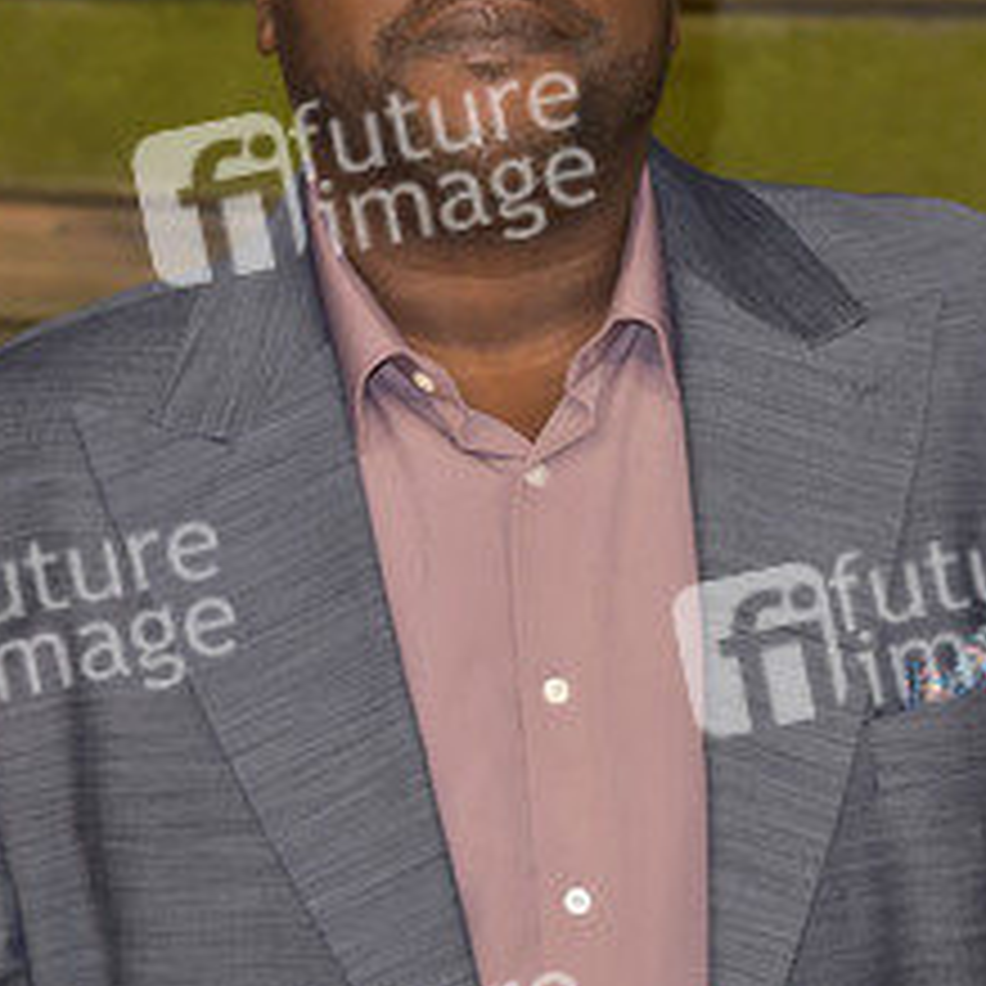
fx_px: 8024
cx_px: 498
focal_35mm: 249
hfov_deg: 7.0
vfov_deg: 7.0
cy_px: 405
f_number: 7.1
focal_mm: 160
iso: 320
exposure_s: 1/250
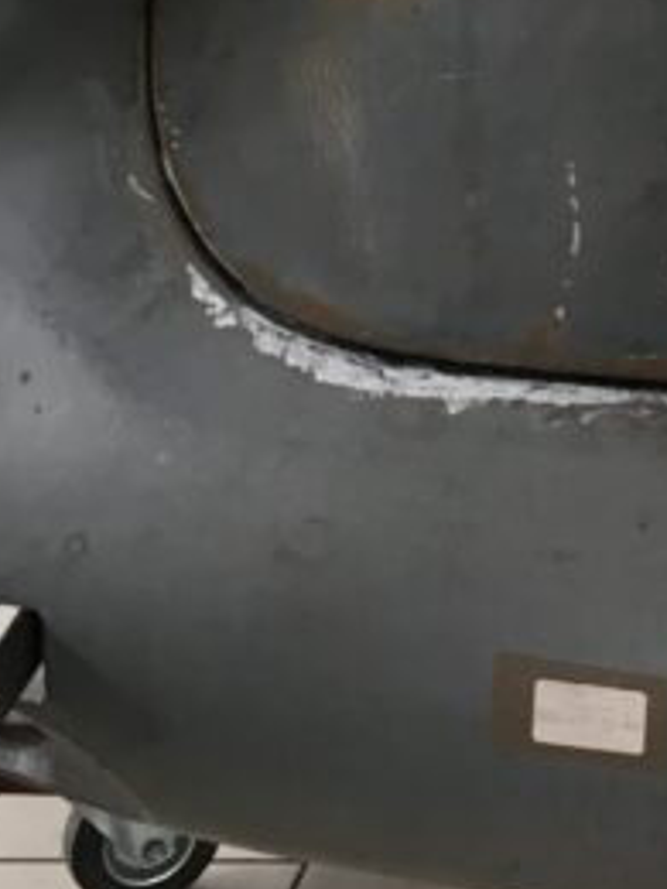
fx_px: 2929
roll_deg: +0.6
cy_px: 85
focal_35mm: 114
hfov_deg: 12.3
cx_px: 1040
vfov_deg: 17.0
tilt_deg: -19.3
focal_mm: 4.15
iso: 80
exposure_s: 1/33
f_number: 2.2
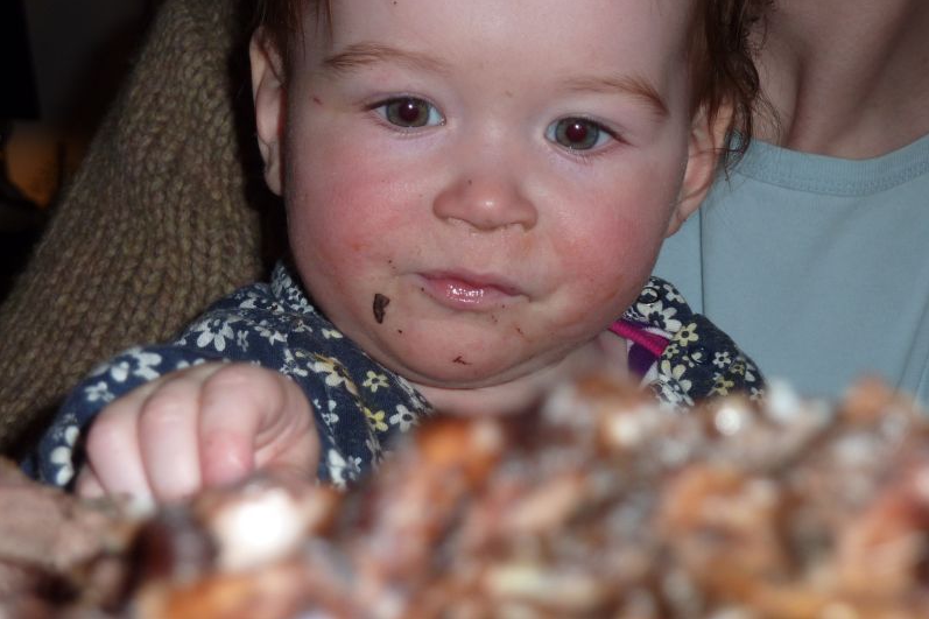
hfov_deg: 21.7
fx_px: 2425
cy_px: 270
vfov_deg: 14.5
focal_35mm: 94
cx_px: 464
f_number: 4.3
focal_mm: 14.7
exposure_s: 1/80
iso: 100
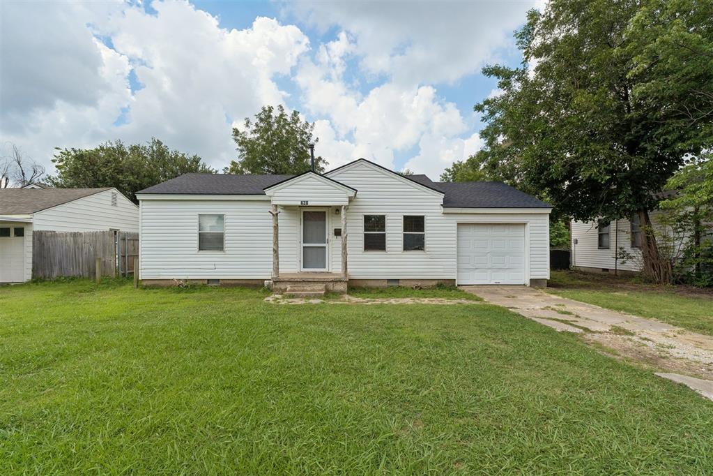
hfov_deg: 95.0
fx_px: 327
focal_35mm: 16
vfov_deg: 72.1
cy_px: 238
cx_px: 356
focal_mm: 11
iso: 200
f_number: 7.1
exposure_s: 1/2000
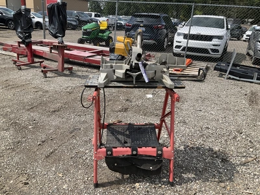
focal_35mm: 29
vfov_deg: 48.2
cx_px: 130
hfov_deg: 61.7
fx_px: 218
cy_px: 98
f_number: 1.8
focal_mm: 3
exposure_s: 1/1848
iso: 25
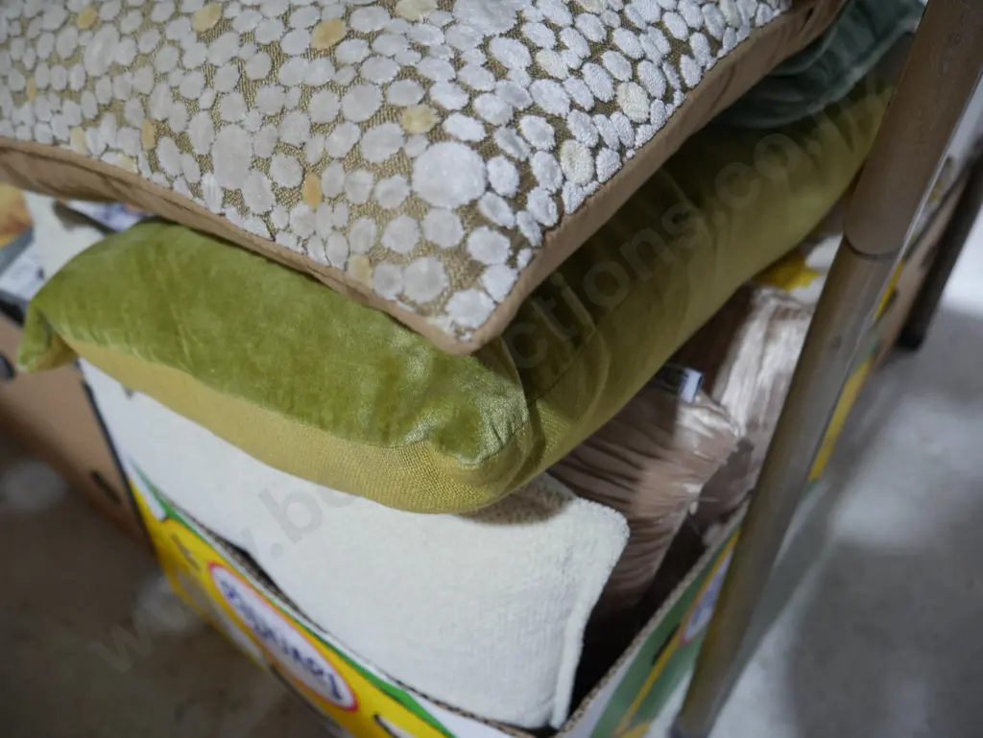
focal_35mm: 30
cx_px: 492
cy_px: 369
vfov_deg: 46.8
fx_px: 852
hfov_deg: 59.9
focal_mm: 15
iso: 500
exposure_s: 1/60
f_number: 3.6
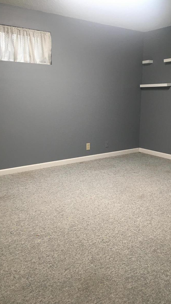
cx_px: 93
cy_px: 152
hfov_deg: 36.6
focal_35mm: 32
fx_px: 258
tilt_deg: -13.0
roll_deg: +1.1
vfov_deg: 61.0
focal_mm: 4.15
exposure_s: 1/30
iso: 80
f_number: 2.2
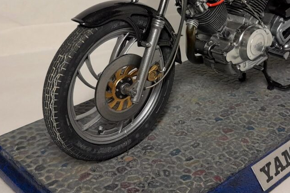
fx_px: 362
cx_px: 198
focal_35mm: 45
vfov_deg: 29.1
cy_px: 34
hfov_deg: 42.9
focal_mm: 4
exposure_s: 1/50
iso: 100
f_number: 1.8
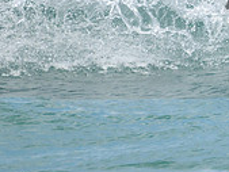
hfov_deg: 0.8
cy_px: -24
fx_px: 17484
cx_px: 359
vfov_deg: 0.6
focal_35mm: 2641
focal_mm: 800
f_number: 11
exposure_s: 1/2000
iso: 1000
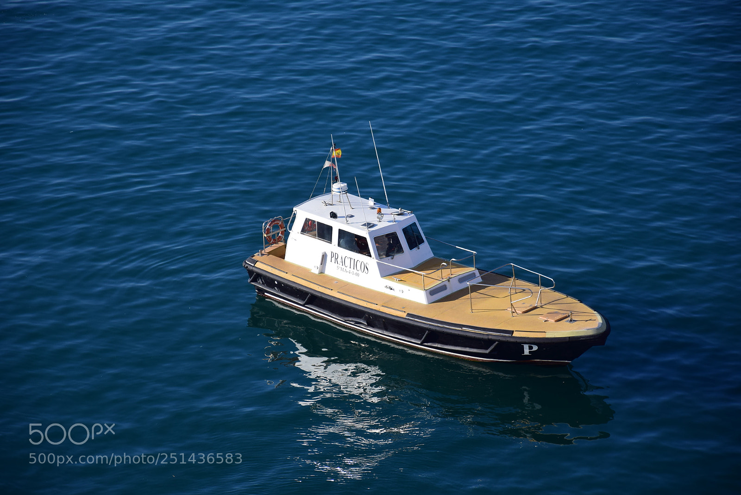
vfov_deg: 8.7
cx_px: 370
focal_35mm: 158
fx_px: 3243
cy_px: 248
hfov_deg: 13.0
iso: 200
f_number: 5.6
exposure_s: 1/320
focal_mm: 105
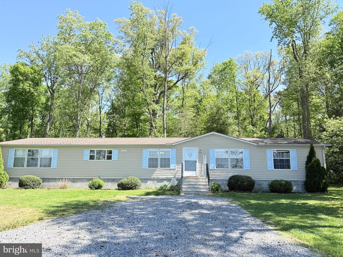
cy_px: 128
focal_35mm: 24
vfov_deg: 56.8
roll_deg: -0.8
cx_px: 172
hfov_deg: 71.6
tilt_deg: +9.1
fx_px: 238
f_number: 1.78
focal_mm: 6.76
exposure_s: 1/1855
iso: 80
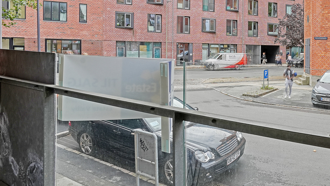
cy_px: 45
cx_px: 254
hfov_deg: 61.7
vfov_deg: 39.1
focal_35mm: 29
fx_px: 254
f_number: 8
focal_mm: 17
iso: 500
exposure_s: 1/40
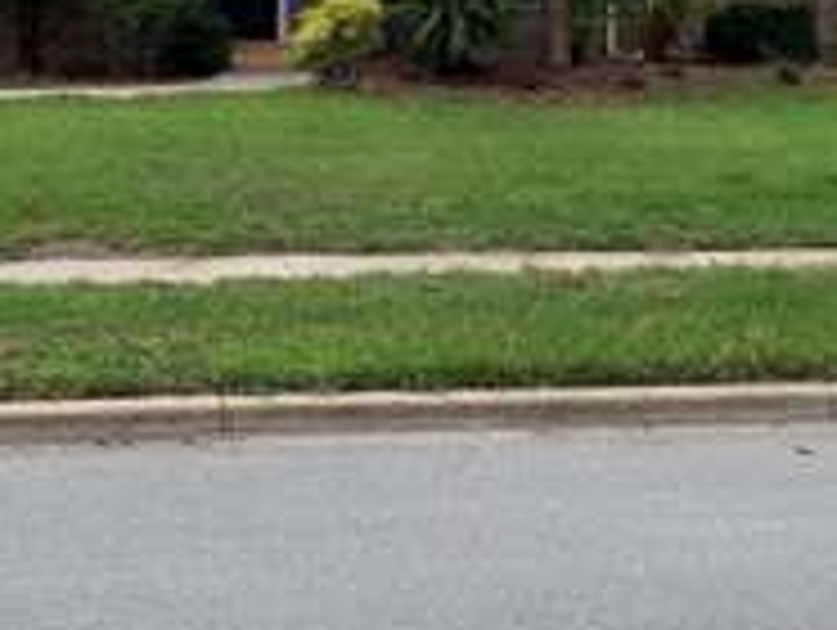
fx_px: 1622
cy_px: -4
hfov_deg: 28.8
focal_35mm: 67
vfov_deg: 21.2
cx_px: 284
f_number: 1.8
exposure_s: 1/2833
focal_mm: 4.25
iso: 25
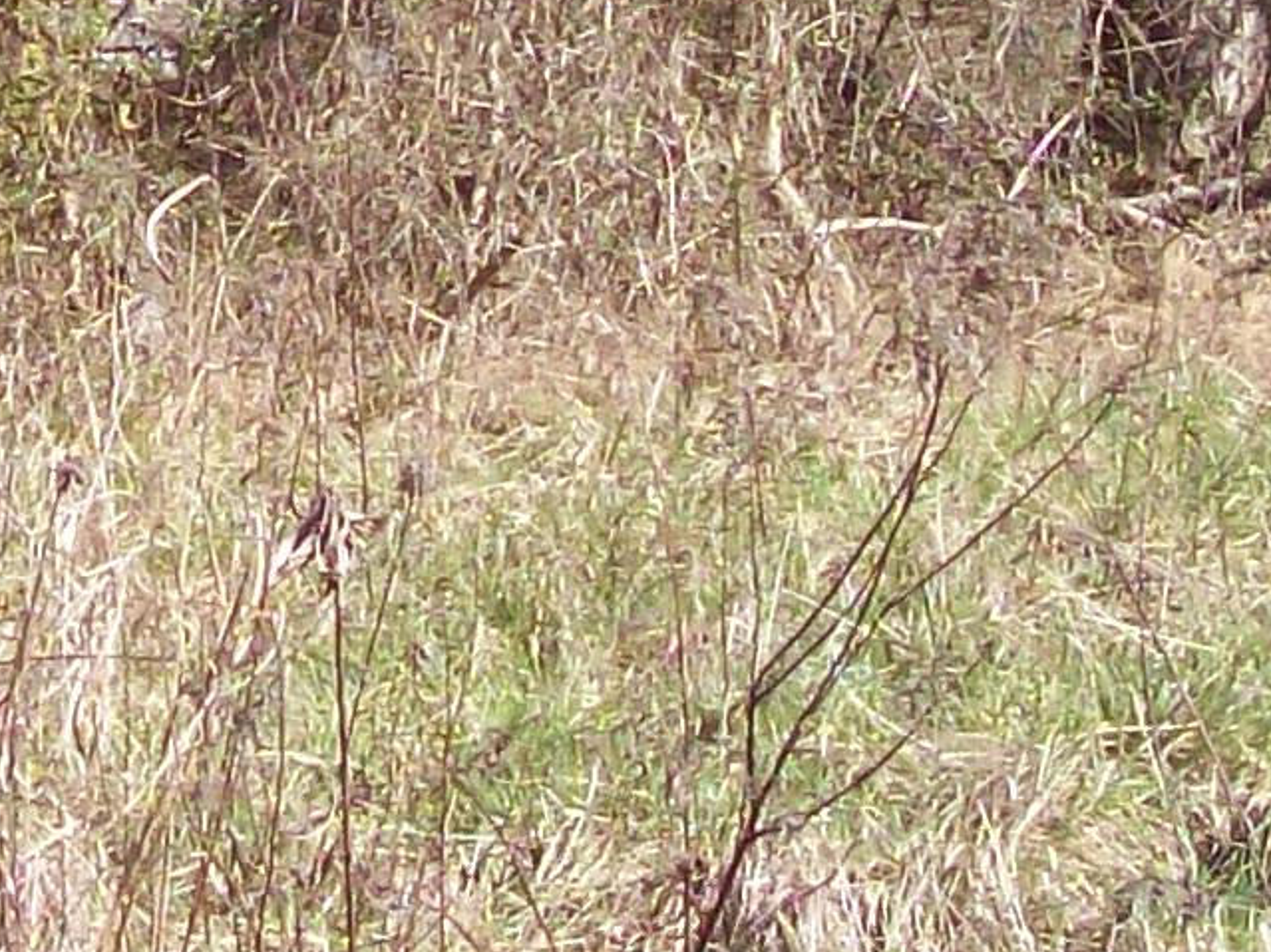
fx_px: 5323
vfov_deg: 10.0
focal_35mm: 145
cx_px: -370
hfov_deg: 13.2
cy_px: -242
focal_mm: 6
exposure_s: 1/260
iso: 80
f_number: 4.8
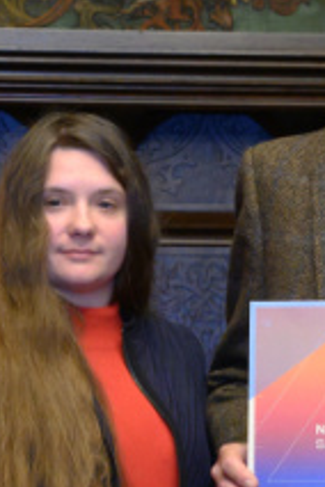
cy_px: 710
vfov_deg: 9.6
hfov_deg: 6.6
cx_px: 189
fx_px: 2816
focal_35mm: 208
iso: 1600
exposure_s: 1/60
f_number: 5.6
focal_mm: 37
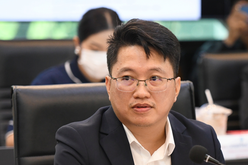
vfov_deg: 4.1
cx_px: 293
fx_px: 2322
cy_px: 115
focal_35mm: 337
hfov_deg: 6.1
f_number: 2.8
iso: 1600
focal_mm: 130
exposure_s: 1/125
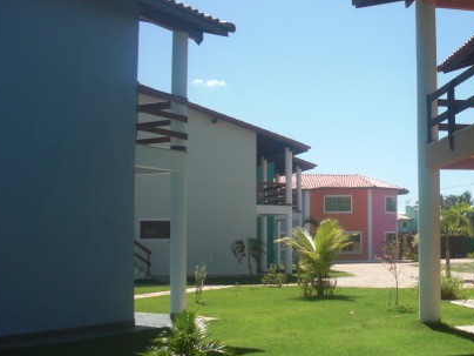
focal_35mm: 57
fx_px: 781
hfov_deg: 33.1
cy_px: 206
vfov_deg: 25.6
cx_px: 358
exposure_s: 1/1000
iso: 50
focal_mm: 6.3
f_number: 2.8
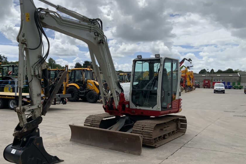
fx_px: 253
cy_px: 81
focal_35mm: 37
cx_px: 103
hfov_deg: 51.7
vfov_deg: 35.9
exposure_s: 1/3534
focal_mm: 3
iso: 20
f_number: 1.8
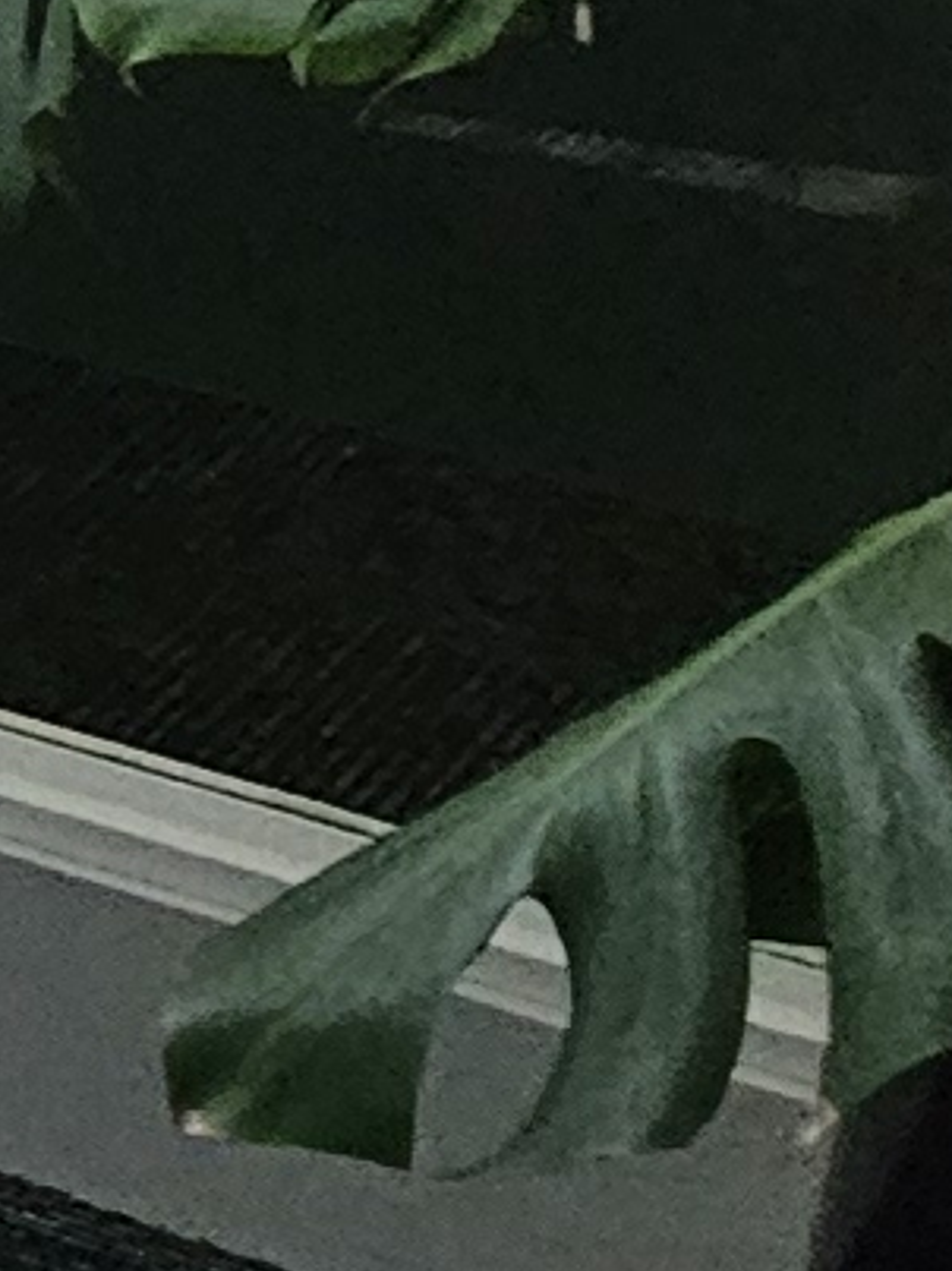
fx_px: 4733
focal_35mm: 129
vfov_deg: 14.9
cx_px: -4549
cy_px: -148
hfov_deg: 5.4
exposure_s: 1/190
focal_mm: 2.2
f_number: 2.2
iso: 100
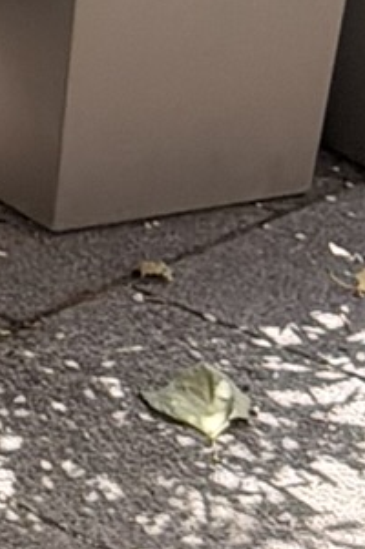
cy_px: -126
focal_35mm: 170
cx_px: -827
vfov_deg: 11.8
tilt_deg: -16.1
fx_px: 2591
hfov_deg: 7.0
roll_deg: -0.5
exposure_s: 1/2370
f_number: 1.78
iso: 400
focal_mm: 6.76
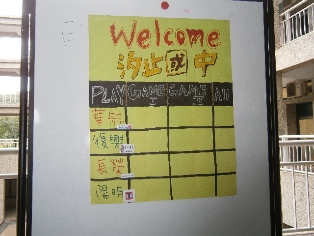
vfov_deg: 39.7
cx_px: 157
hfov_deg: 51.4
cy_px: 118
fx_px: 327
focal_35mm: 36
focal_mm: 6.4
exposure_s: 1/40
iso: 125
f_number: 3.1
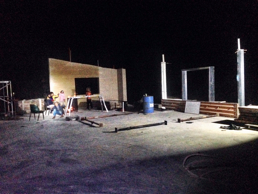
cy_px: 97
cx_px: 129
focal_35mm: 33
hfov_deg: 55.4
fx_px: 246
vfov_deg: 42.9
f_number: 2.4
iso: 800
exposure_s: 1/15
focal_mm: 4.12
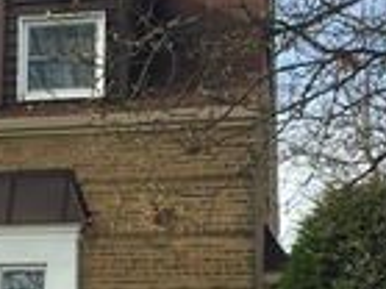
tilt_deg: +6.2
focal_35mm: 100
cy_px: 342
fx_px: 1114
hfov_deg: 19.3
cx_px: 36
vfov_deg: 14.3
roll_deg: -1.8
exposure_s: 1/842
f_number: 2.2
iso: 32
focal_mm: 4.15
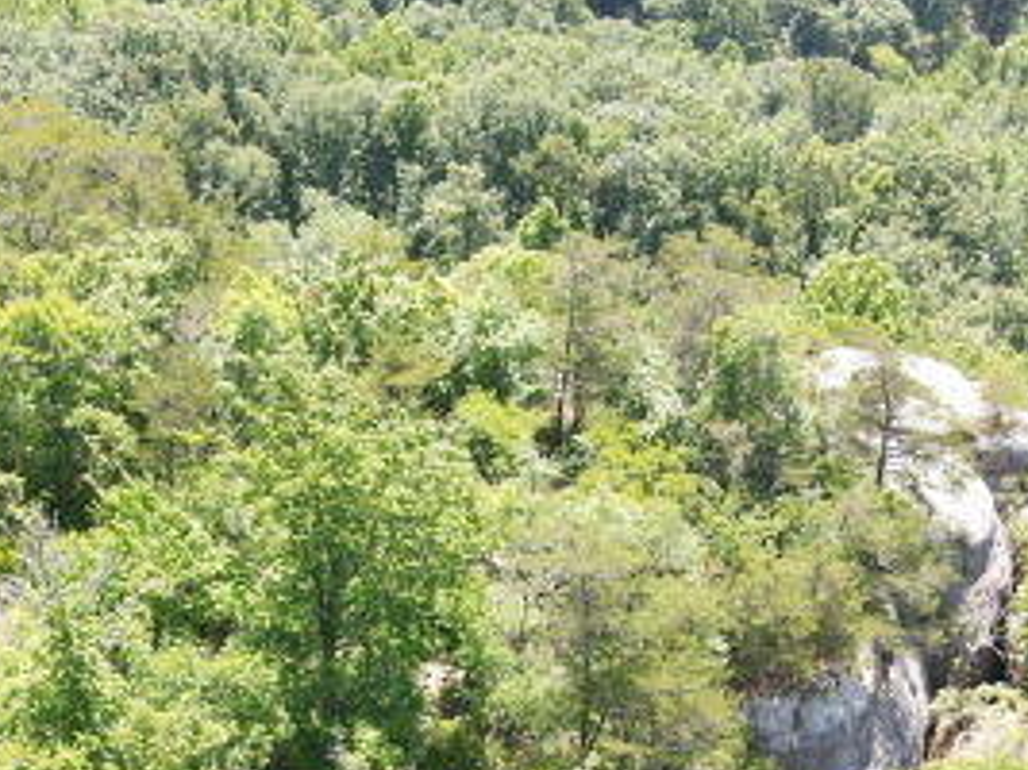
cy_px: 766
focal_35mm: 60
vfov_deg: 23.4
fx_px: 1781
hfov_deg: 32.0
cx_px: 372
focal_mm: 4.5
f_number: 2.8
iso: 100
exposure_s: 1/120
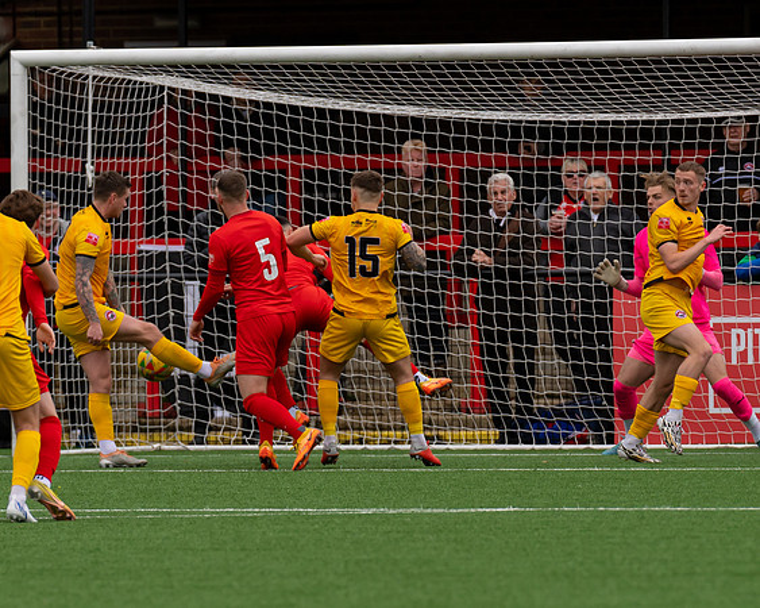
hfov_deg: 3.2
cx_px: 288
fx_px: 13757
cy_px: 400
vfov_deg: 2.5
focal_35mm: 612
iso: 400
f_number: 4
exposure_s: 1/1600
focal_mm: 270
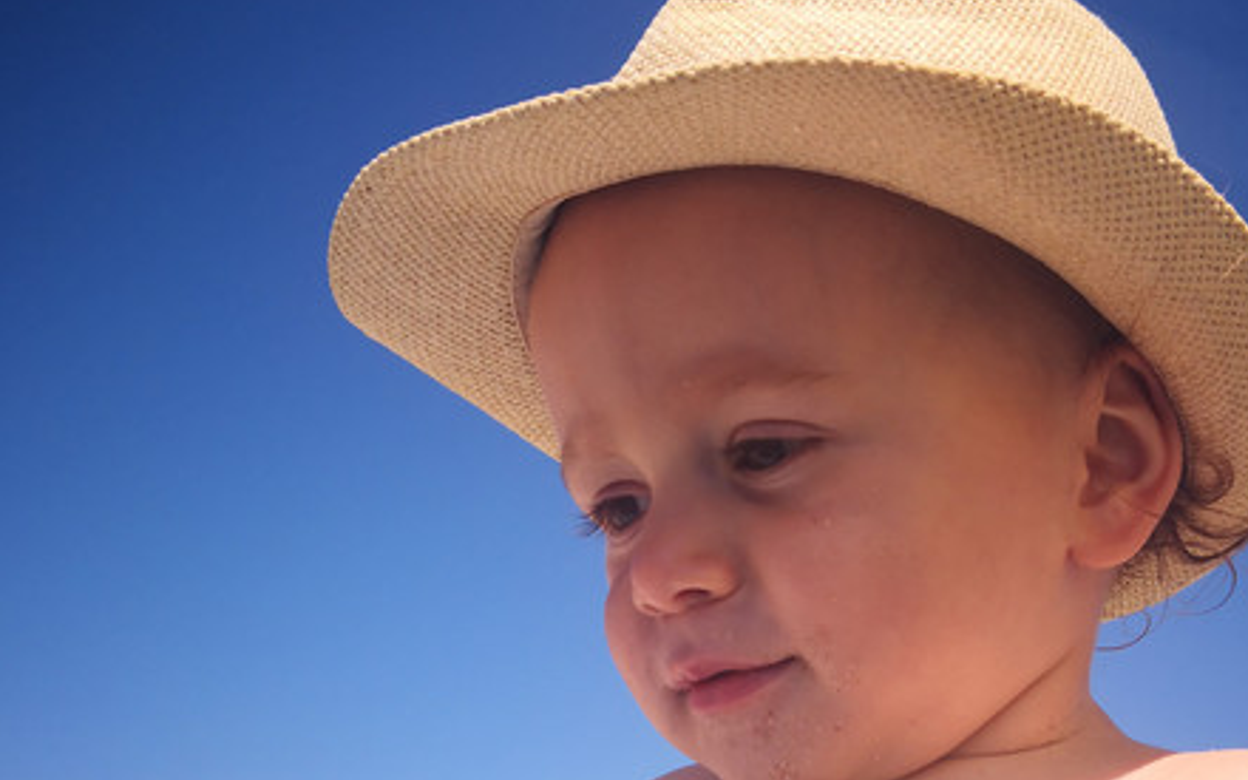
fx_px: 1769
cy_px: 828
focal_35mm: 52
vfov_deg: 23.5
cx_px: 780
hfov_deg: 38.6
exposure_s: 1/2179
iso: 50
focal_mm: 3.95
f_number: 1.6
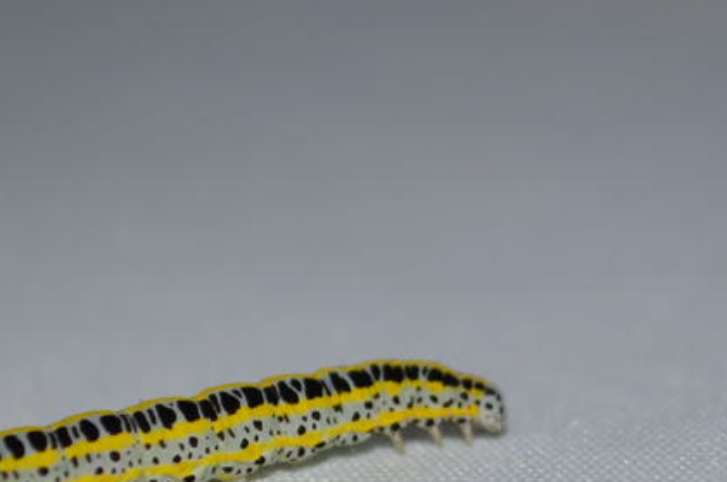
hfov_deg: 10.9
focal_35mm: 189
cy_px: 435
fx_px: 3812
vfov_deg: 7.2
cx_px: 409
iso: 450
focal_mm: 55
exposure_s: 1/60
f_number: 5.6
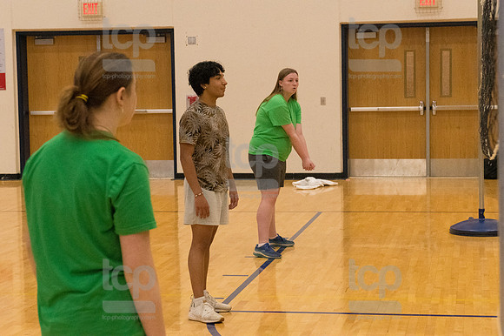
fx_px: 1217
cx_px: 252
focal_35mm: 87
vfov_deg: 15.7
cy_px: 168
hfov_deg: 23.4
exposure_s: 1/400
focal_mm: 58
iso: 10000
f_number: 5.6
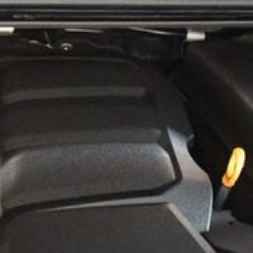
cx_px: -100
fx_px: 926
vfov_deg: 15.1
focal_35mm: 112
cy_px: 285
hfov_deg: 14.7
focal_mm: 24
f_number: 3.8
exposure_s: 1/30
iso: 12800
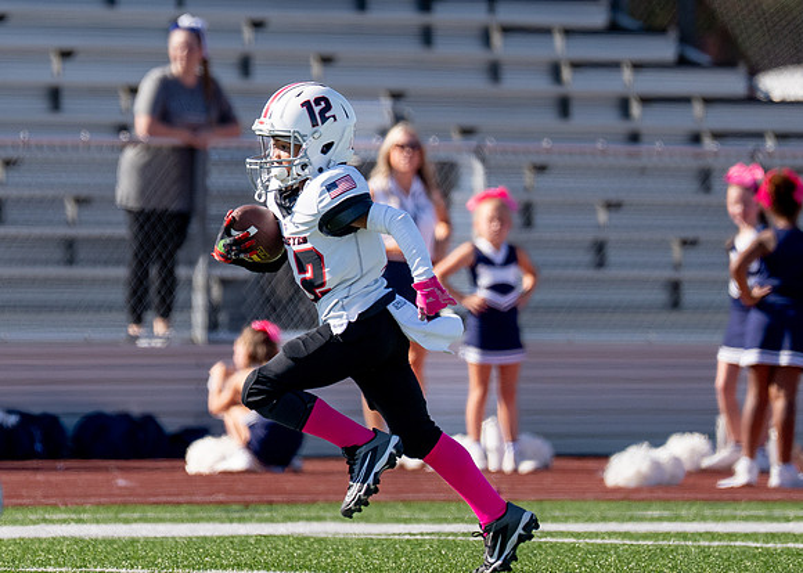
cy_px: 138
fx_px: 12439
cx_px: 258
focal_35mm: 546
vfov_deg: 2.6
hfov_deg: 3.7
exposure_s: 1/5000
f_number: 2.8
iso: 320
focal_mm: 200
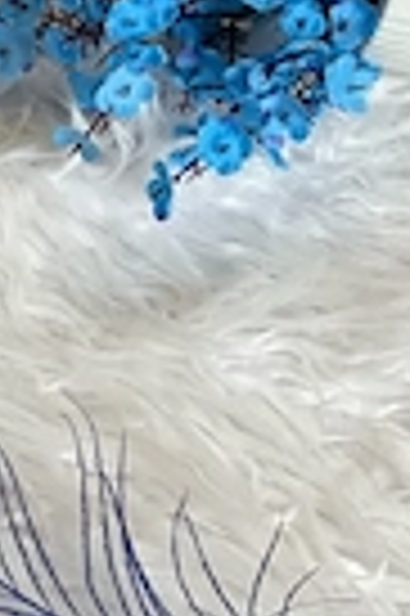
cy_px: 90
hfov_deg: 6.9
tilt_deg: -44.4
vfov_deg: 10.5
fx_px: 3339
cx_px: -225
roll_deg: -9.4
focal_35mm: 195
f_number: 2.2
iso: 200
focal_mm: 7.5
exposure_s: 1/121
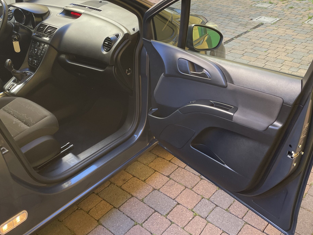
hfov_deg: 51.3
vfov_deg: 39.2
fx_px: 326
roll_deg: +1.3
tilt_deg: -24.5
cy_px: 77
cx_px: 169
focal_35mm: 36
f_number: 1.6
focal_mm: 4.2
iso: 64
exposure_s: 1/121
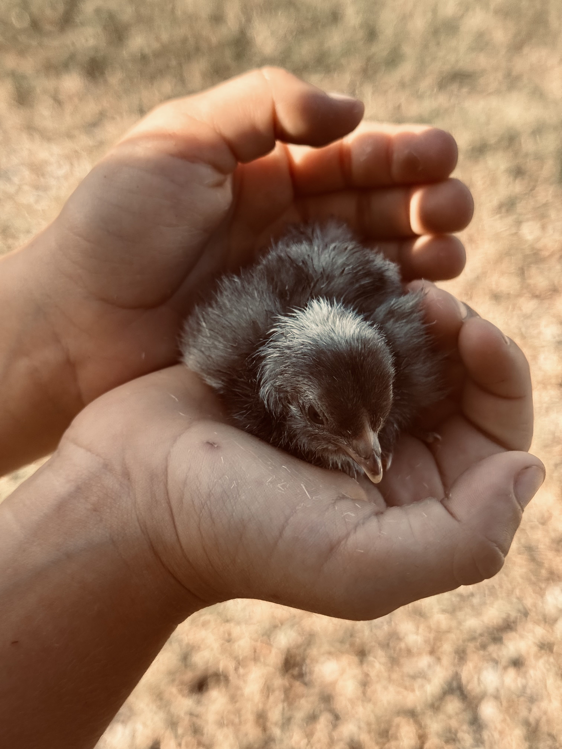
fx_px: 1039
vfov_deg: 39.7
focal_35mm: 48
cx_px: 281
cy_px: 374
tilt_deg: -47.1
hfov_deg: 30.3
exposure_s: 1/1193
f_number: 1.78
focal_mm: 6.76
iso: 64
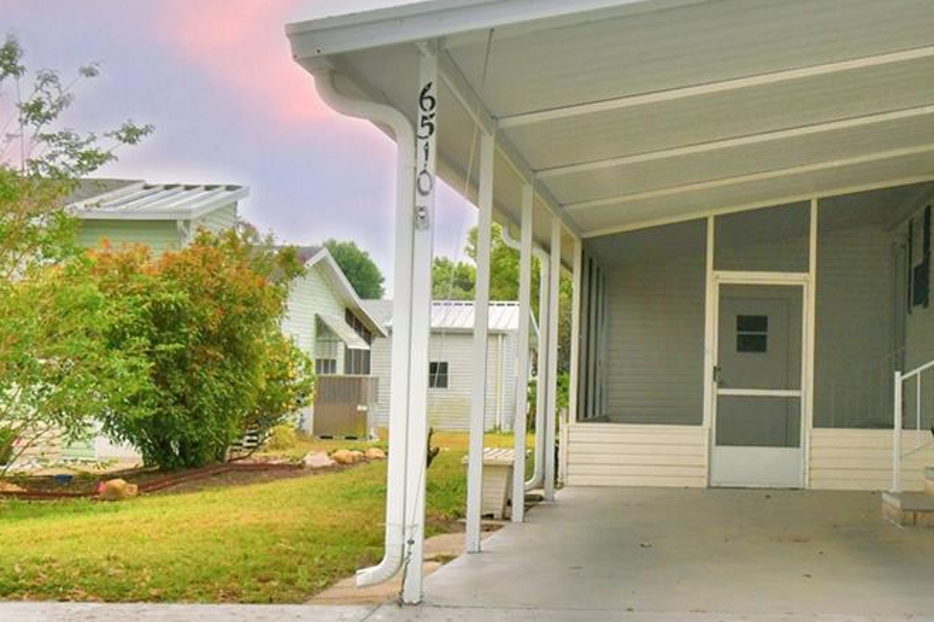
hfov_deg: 27.2
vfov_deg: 18.6
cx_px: 734
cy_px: 277
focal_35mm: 73
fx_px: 1893
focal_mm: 20
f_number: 8
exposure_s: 1/250
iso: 100
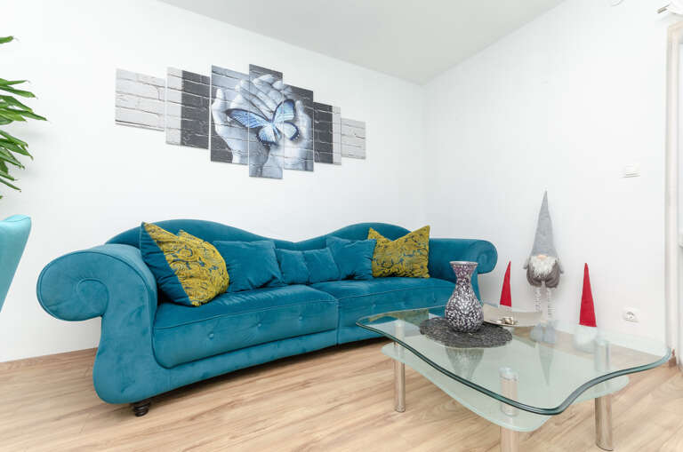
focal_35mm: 15
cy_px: 226
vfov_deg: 77.1
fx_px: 284
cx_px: 342
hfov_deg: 100.5
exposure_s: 1/200
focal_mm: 10
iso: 400
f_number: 8
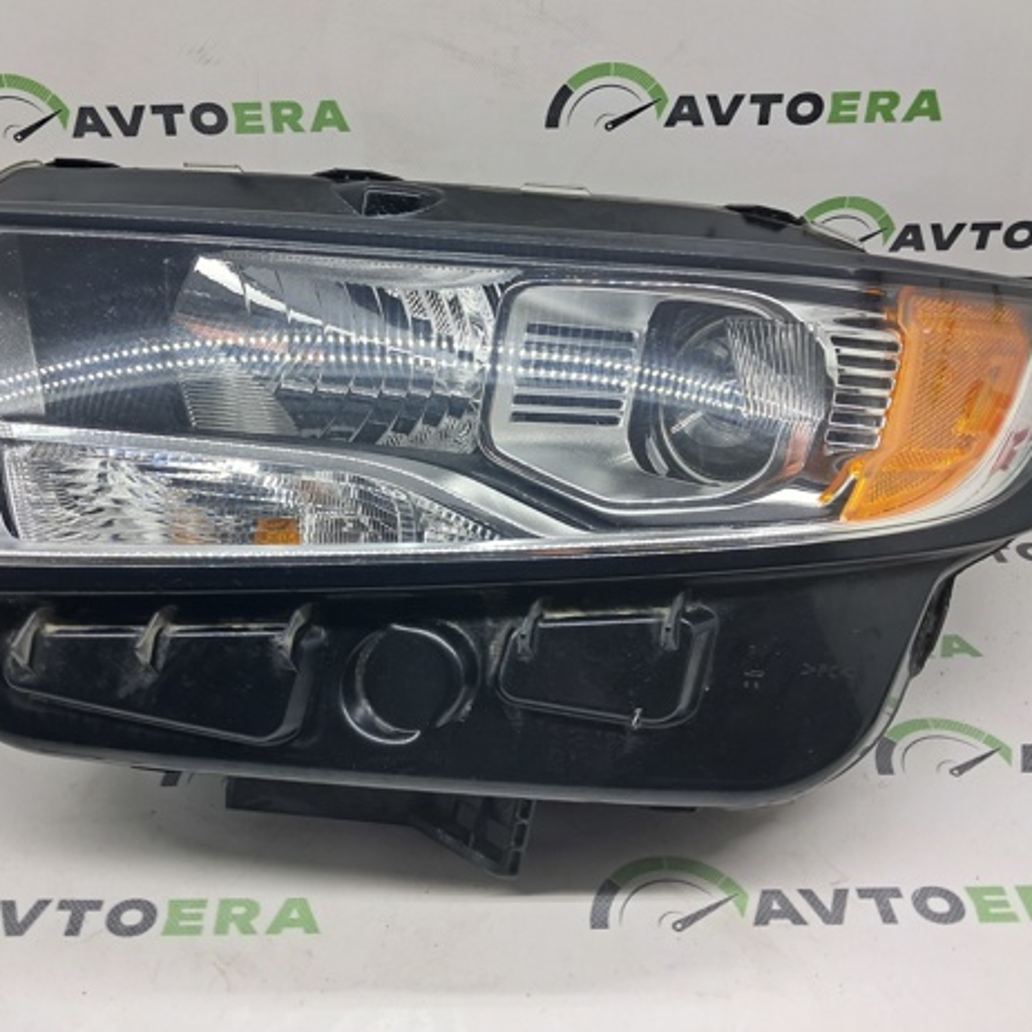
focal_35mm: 33
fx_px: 1113
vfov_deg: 49.7
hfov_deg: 49.6
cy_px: 499
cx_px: 449
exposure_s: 1/100
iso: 50
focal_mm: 4
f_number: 1.8
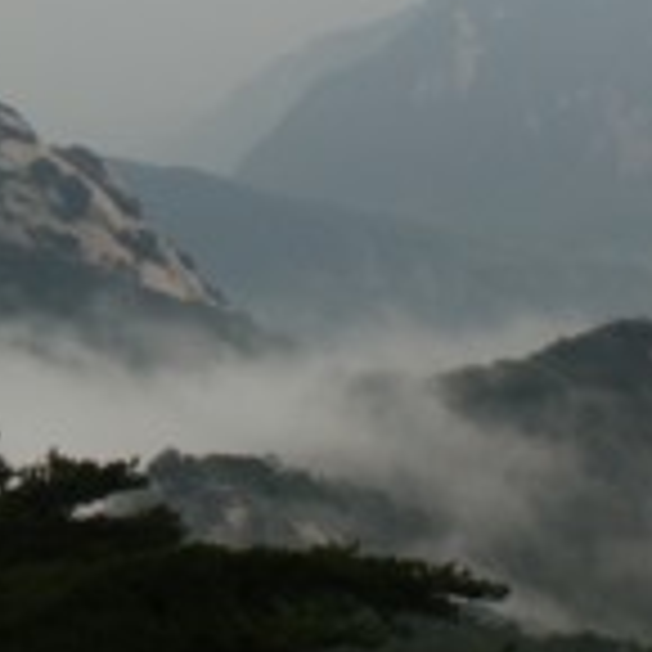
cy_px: -18
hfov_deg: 10.1
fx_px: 3623
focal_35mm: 170
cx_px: -229
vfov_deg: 10.2
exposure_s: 1/40
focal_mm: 26
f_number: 4.5
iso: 100
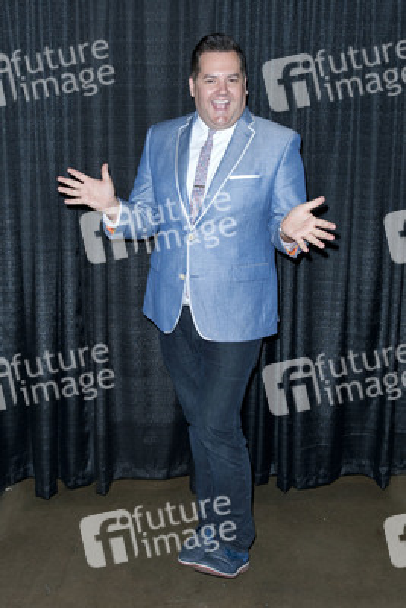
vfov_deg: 58.7
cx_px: 203
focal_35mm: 32
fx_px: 541
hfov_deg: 41.1
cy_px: 304
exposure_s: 1/320
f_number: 4
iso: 400
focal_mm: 32
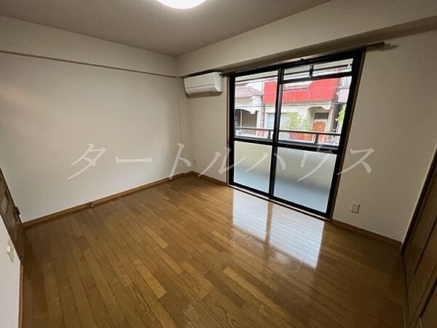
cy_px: 164
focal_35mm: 13
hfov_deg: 106.2
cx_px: 218
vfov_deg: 89.9
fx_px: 164
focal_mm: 1.57
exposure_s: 1/99
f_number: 1.8
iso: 160
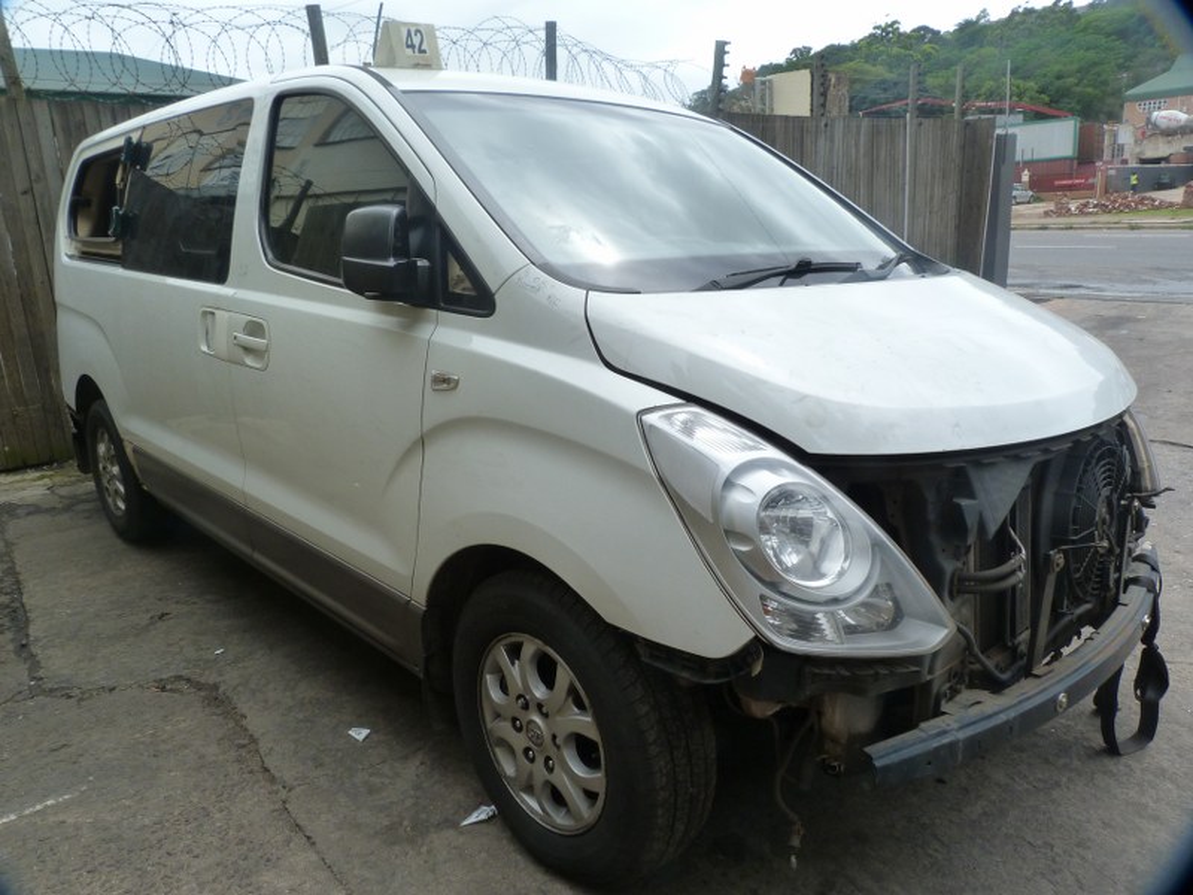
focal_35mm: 25
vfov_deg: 54.9
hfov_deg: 69.4
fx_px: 862
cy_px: 448
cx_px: 596
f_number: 5
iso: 125
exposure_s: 1/250
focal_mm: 4.5
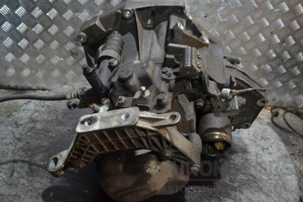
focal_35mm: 36
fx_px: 303
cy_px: 101
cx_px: 152
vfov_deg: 36.9
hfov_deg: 53.1
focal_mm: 24
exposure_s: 1/30
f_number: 4
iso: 1800
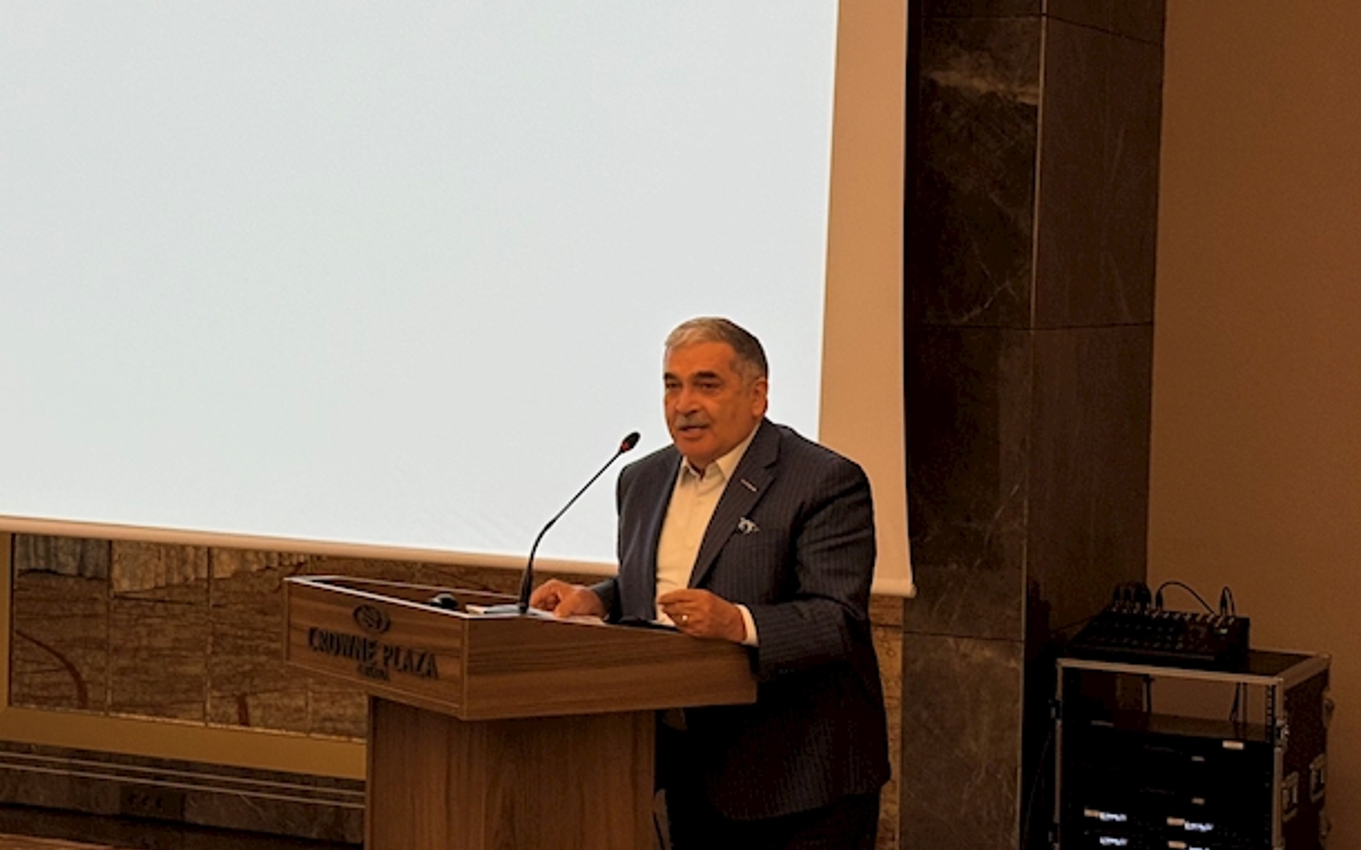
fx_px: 3301
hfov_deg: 22.9
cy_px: 317
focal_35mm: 89
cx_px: 235
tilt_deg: -3.4
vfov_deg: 14.7
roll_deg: +0.4
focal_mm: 6.76
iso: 50
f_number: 1.78
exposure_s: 1/90
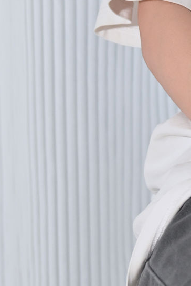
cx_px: 420
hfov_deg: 4.9
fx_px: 2204
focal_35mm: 277
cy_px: 54
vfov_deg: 7.4
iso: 1400
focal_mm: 56
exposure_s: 1/100
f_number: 2.4
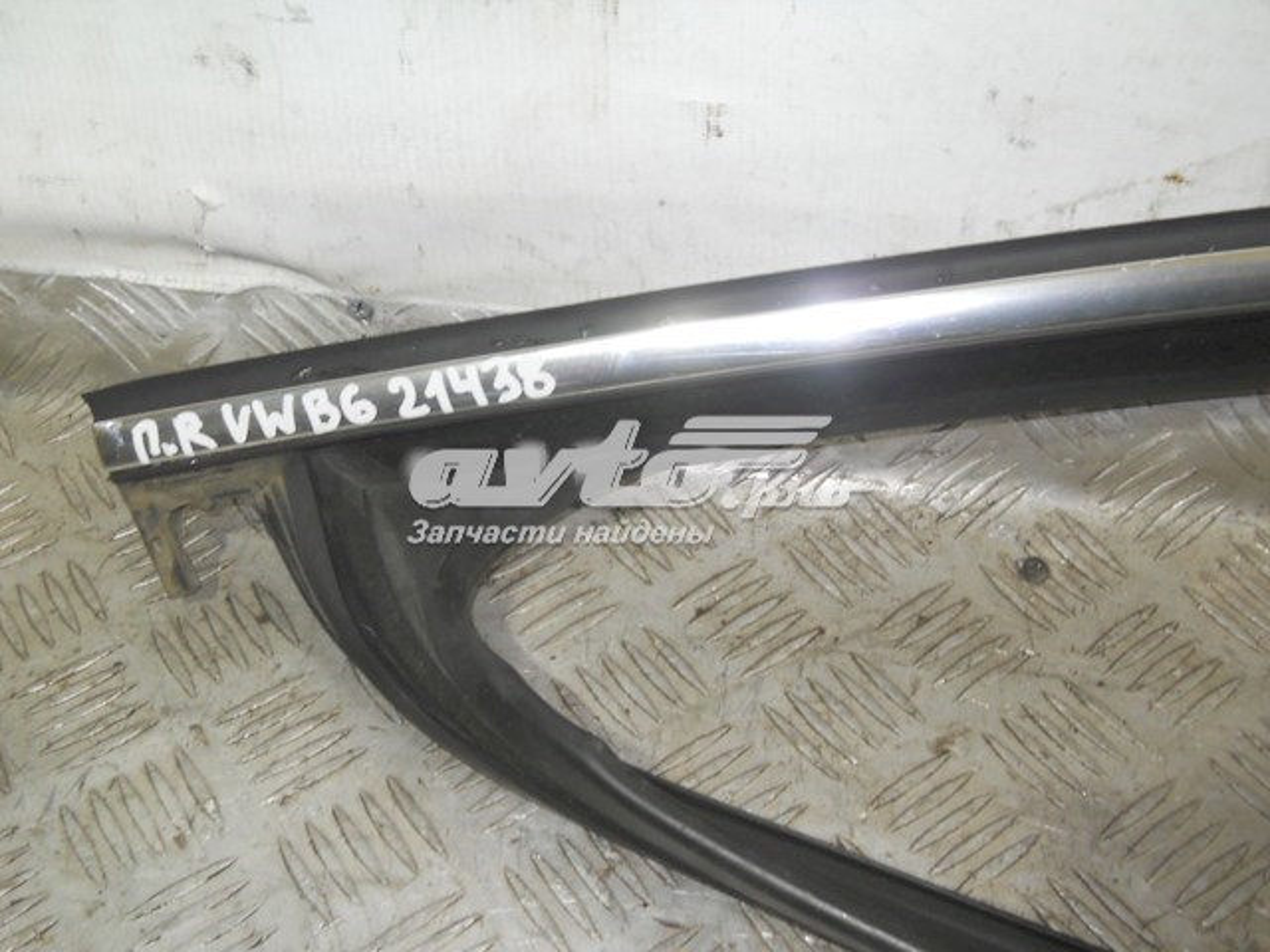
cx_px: 635
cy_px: 476
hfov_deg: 45.8
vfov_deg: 35.1
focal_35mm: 41
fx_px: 1504
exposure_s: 1/30
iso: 160
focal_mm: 6.72
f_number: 3.1
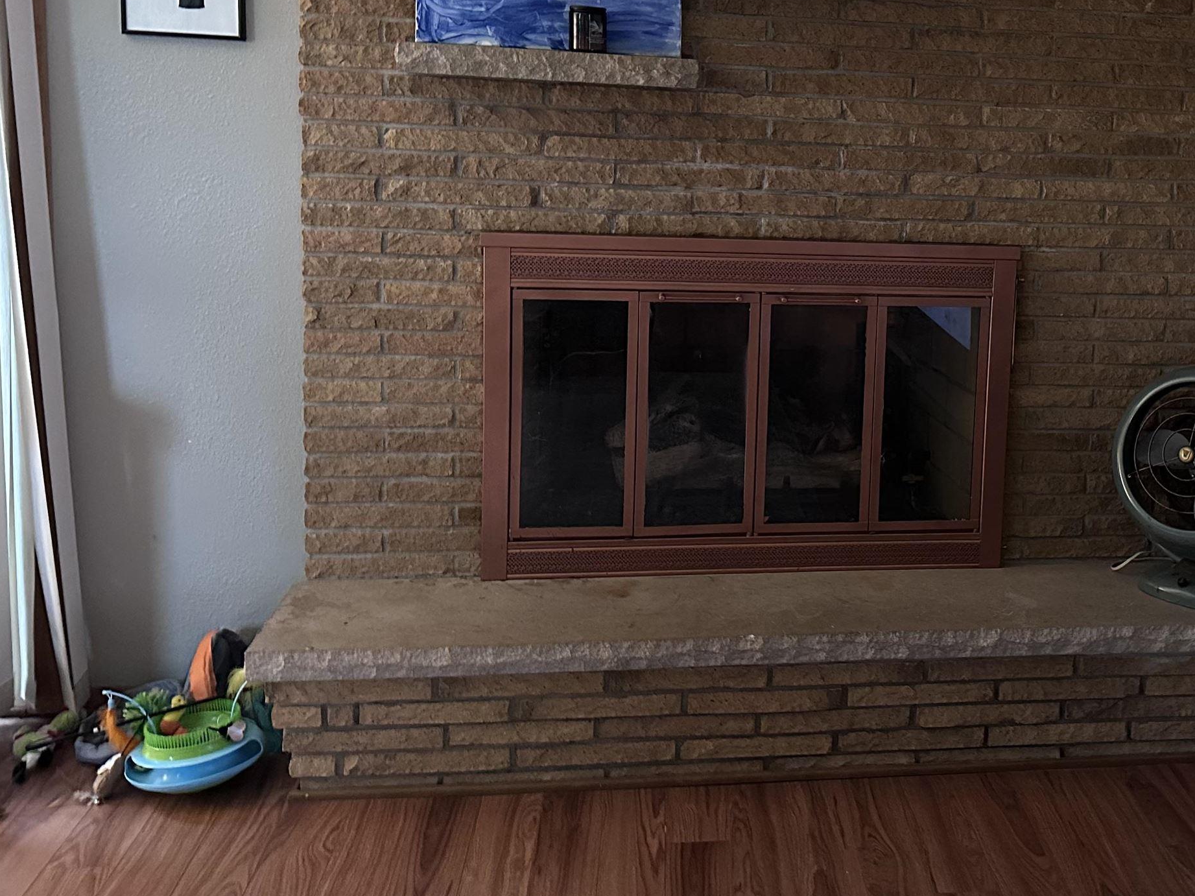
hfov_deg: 45.0
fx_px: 1381
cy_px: 301
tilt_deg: -7.7
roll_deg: -2.9
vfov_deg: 35.6
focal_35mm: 40
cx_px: 910
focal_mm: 6.86
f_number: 1.78
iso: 1000
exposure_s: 1/30
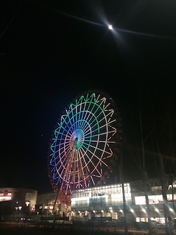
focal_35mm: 30
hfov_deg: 46.8
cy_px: 118
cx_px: 88
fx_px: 203
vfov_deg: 60.0
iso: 320
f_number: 2.2
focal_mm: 4.12
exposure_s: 1/15
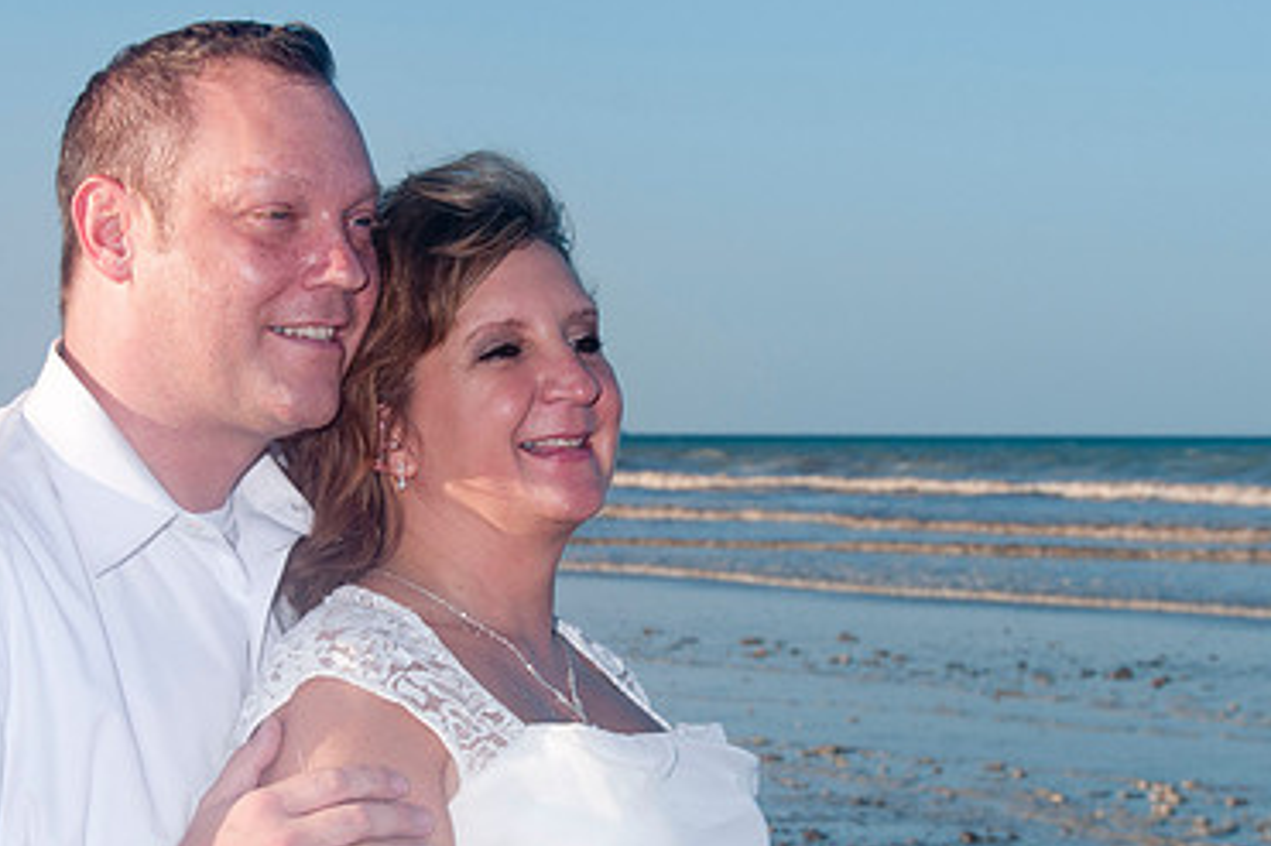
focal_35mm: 124
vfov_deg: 11.0
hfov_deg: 16.5
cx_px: 541
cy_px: 563
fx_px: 4376
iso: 100
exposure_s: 1/250
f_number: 11
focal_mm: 52
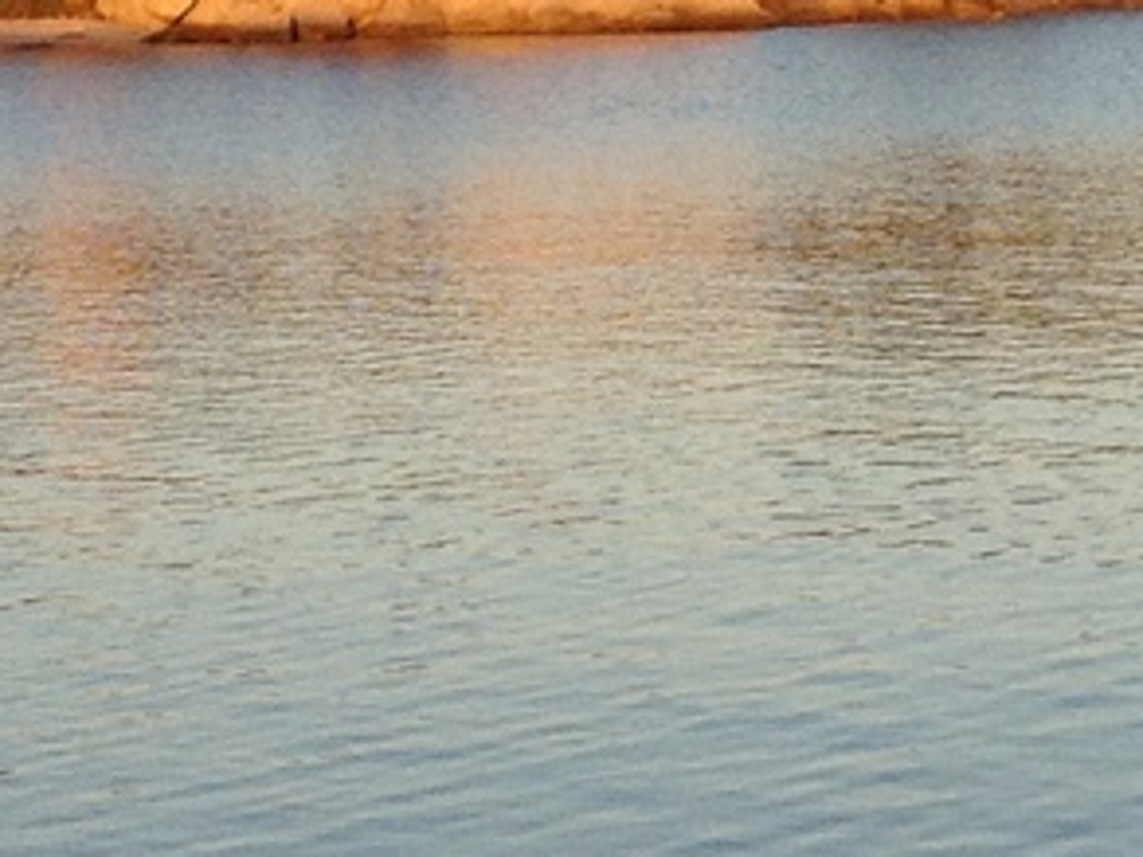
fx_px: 6340
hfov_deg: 9.7
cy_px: -133
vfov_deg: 7.7
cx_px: 2216
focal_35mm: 192
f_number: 2.4
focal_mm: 4.28
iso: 64
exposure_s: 1/488
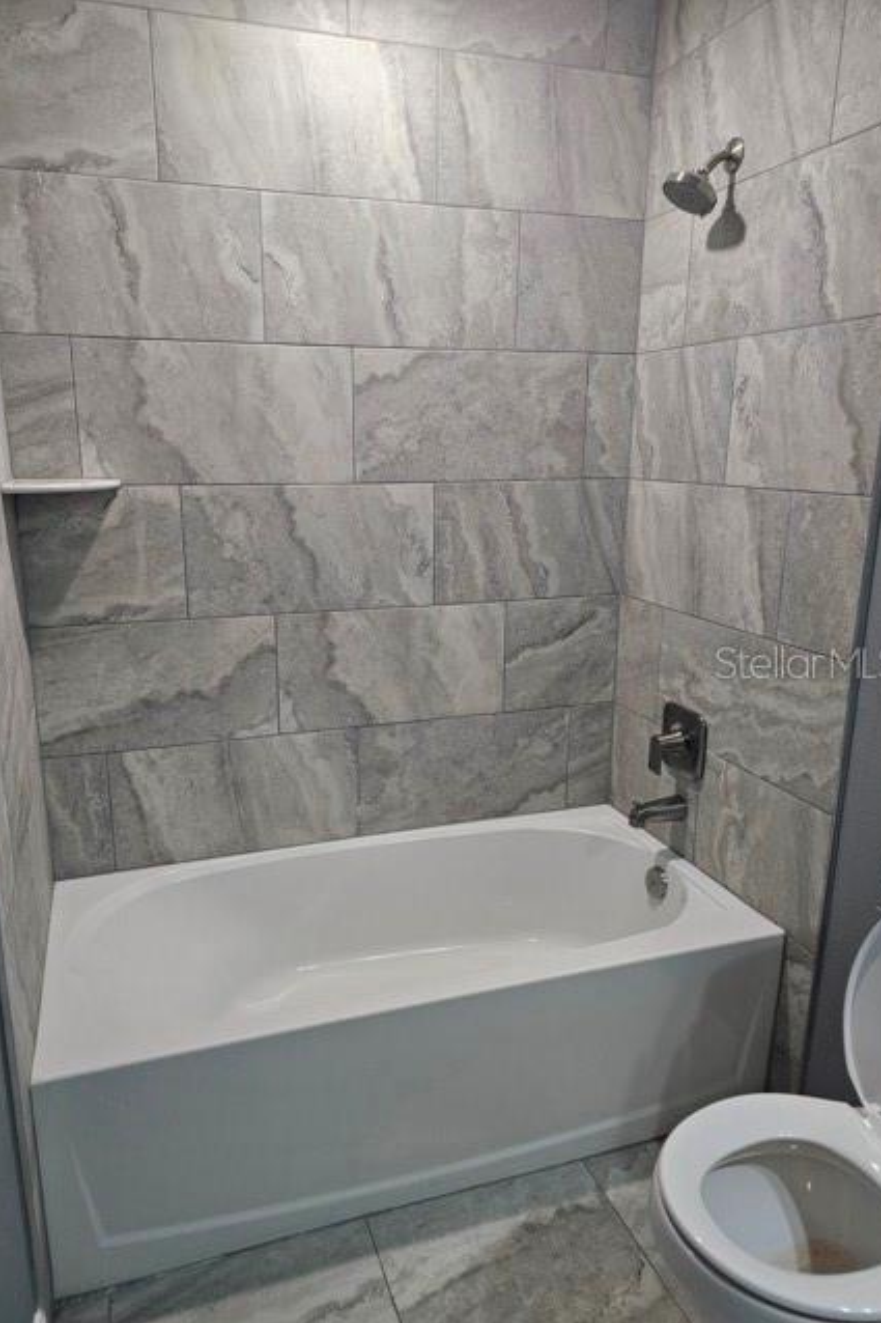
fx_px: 881
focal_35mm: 24
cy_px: 662
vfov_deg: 73.8
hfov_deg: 53.1
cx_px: 413
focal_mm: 6.3
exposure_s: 1/120
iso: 320
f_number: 1.7
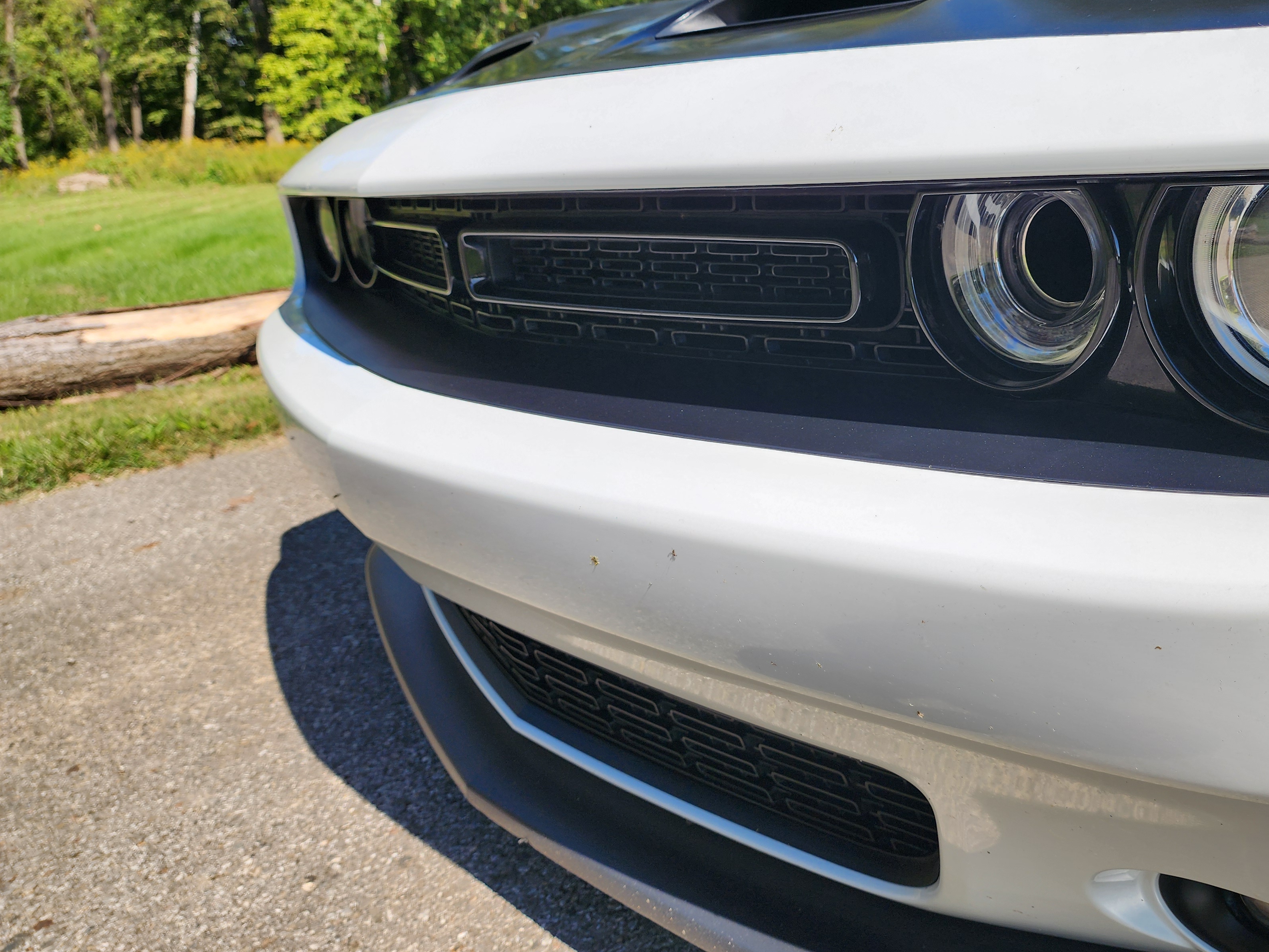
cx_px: 798
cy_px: 400
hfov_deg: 60.8
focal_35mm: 29
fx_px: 1063
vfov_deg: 48.0
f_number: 1.8
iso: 12
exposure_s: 1/777
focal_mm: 6.4
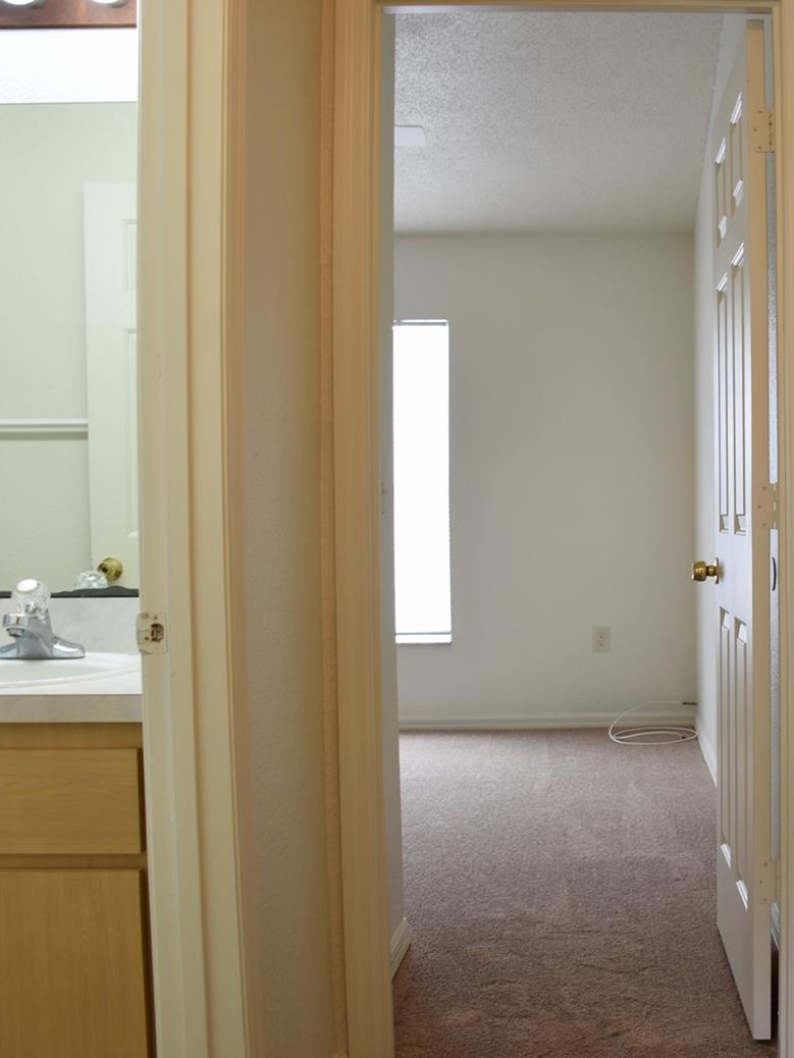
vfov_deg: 46.8
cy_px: 525
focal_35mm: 40
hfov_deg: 34.4
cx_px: 677
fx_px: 1223
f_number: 3.5
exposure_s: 1/15
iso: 100
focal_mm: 18
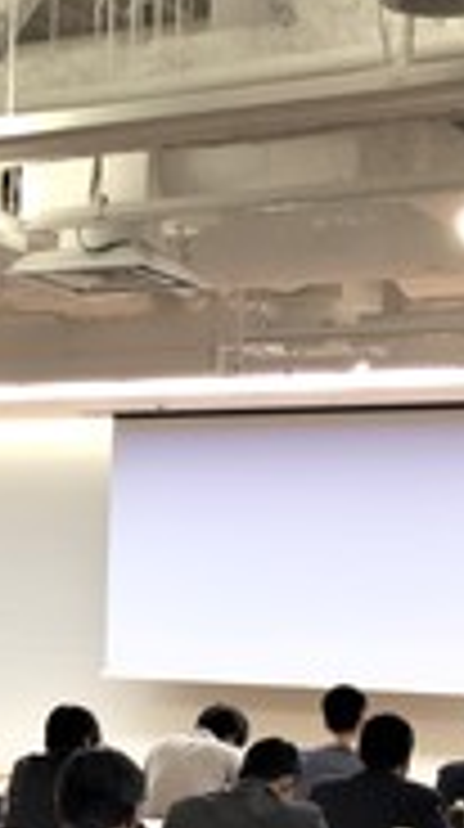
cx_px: -45
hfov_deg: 13.7
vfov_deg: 24.3
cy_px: 673
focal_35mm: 86
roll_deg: -1.9
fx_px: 1888
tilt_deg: -3.6
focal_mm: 4.15
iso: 32
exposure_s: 1/40
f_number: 2.2
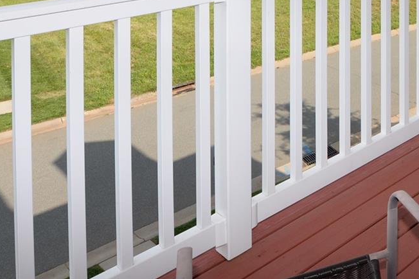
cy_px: -115
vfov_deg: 24.9
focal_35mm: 44
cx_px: 459
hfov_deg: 37.4
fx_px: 512
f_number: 8
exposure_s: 1/200
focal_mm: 14
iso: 100
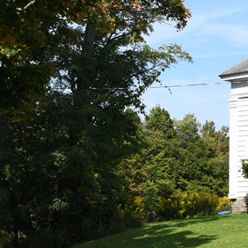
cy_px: 47
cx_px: 346
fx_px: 956
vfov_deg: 14.7
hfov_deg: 14.0
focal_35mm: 118
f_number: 5.6
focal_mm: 24
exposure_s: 1/400
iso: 100
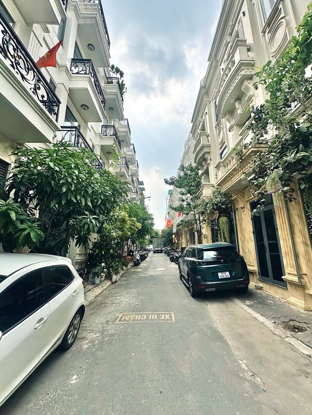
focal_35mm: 15
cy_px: 203
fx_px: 180
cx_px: 164
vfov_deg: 98.2
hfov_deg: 81.7
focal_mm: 2.22
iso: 50
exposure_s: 1/1221
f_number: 2.2
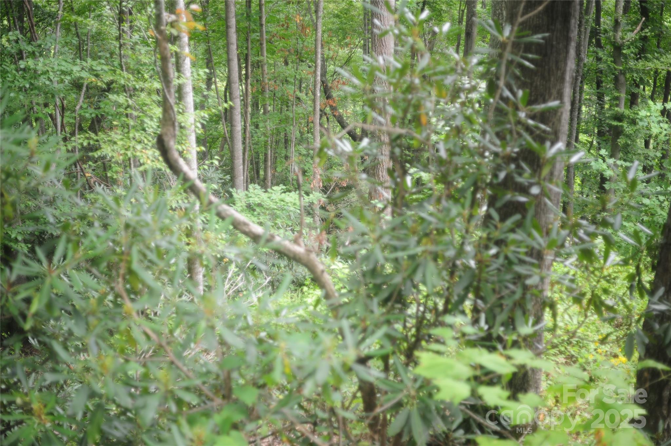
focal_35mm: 200
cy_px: 223
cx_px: 336
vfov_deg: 6.9
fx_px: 3725
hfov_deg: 10.3
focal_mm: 200
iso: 200
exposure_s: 1/125
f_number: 4.5
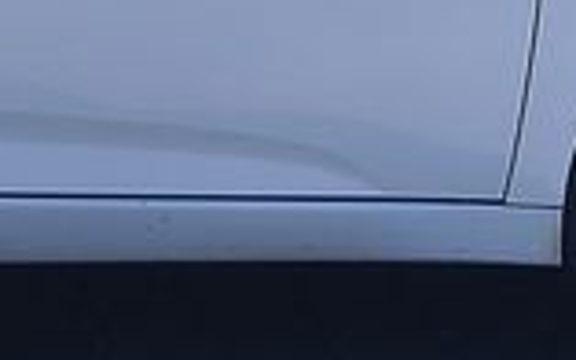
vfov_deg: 6.8
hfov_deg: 10.8
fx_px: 2919
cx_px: -352
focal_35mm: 186
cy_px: -426
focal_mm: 7.01
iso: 50
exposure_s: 1/577
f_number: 1.69
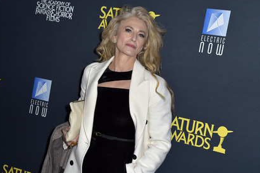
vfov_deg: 22.2
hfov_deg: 32.9
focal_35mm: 61
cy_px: 91
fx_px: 440
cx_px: 128
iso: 250
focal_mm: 56
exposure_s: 1/250
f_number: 6.3
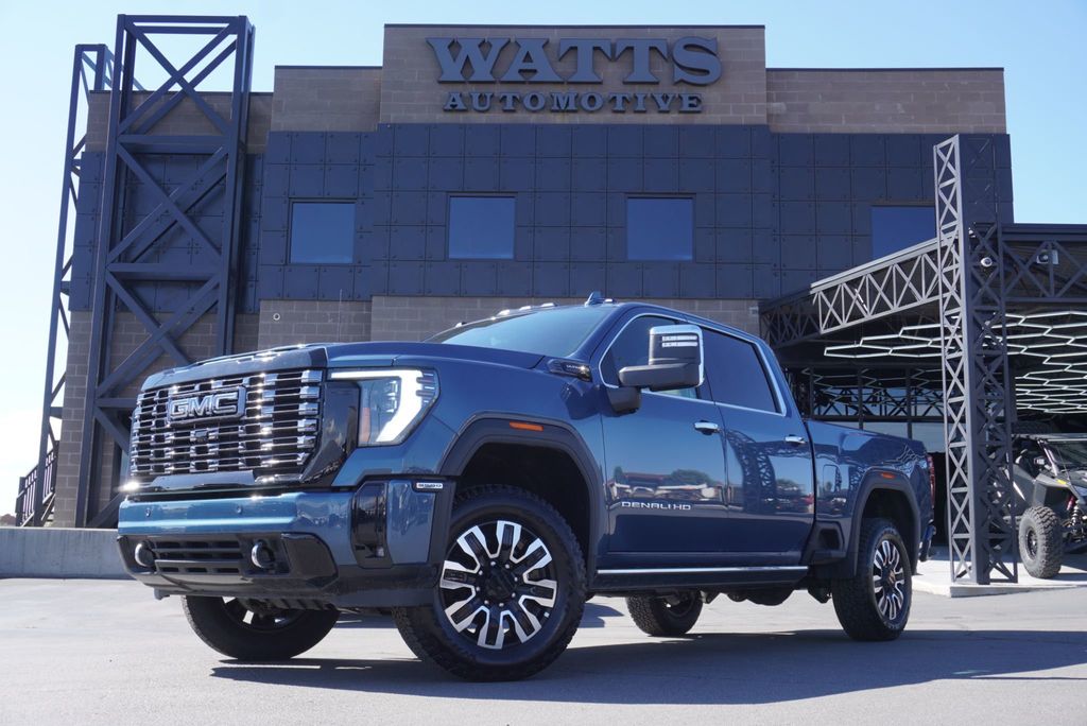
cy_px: 363
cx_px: 544
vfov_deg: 34.3
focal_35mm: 39
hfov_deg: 49.5
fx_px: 1178
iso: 100
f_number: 7.1
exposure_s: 1/100
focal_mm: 26
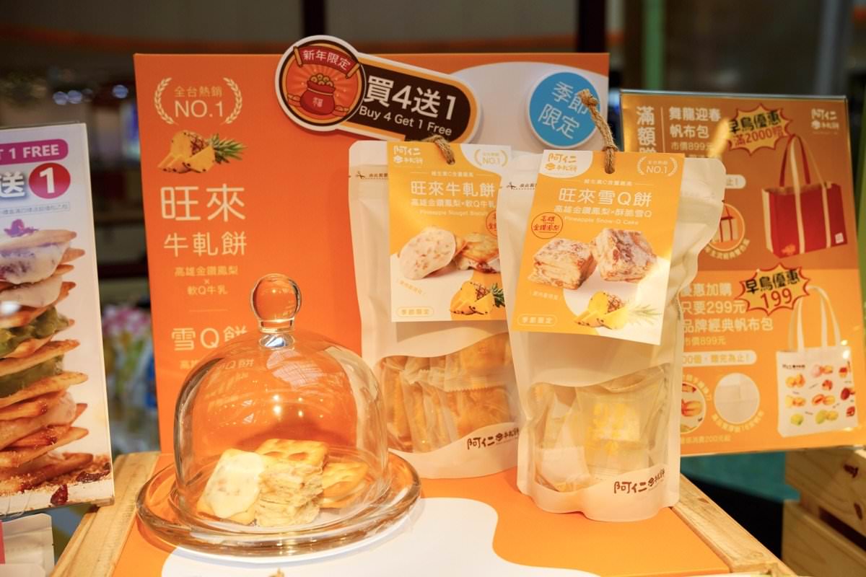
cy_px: 288
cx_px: 433
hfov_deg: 49.0
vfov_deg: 33.8
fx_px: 950
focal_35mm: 40
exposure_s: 1/200
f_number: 4.5
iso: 100
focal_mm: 39.5
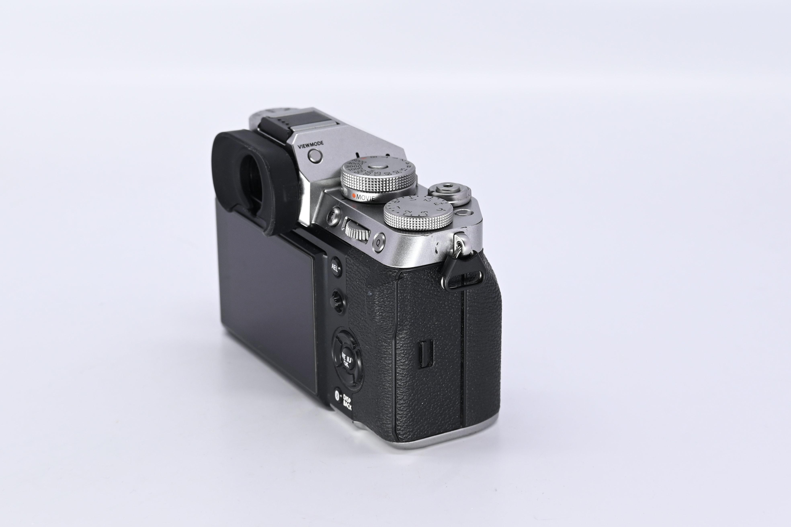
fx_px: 1846
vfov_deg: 16.3
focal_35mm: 84
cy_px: 264
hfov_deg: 24.2
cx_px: 396
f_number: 9
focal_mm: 56
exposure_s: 1/200
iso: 500
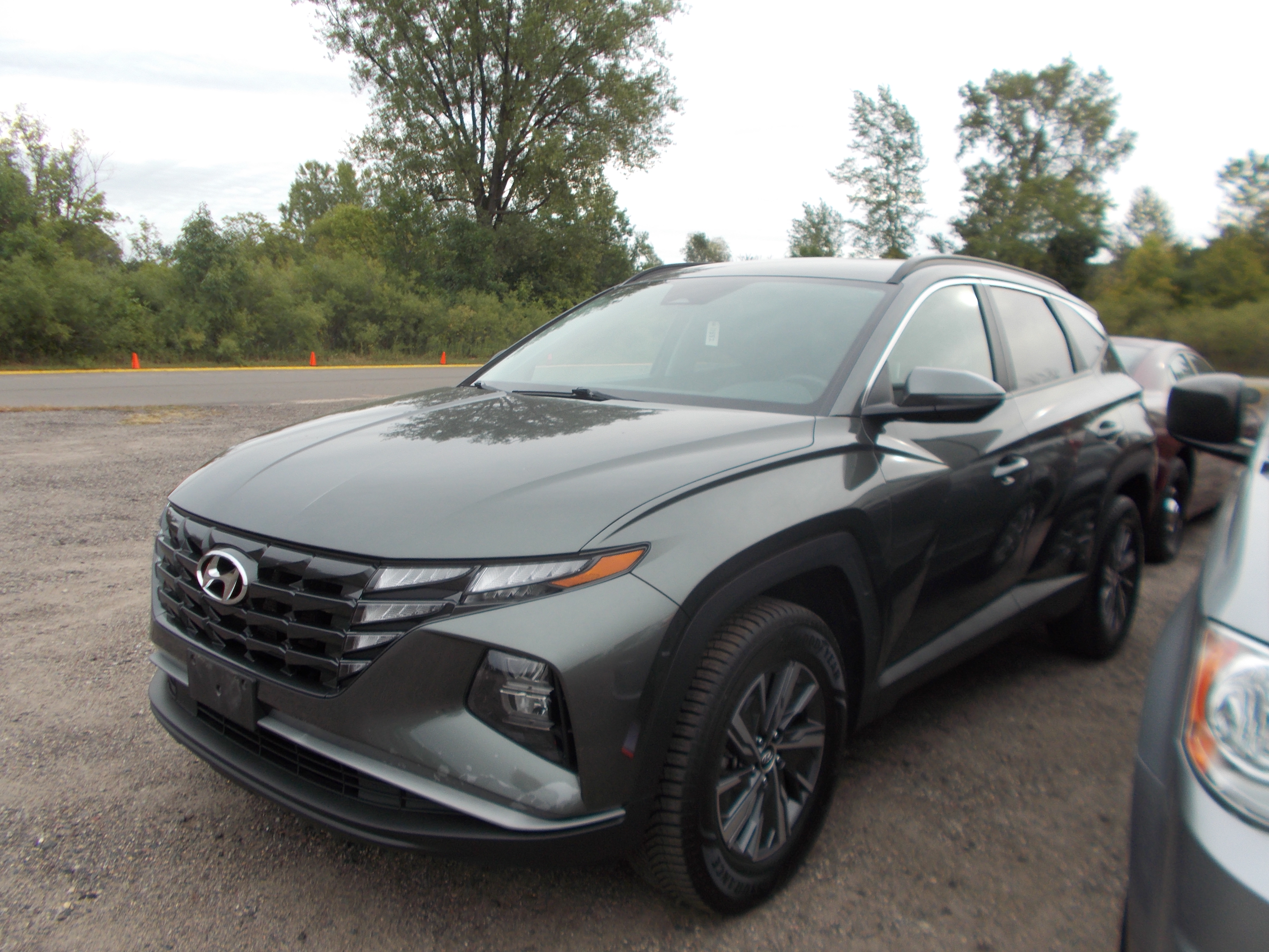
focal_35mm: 26
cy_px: 476
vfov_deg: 53.1
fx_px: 953
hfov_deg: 67.3
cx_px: 634
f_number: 3.2
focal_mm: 4.6
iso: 80
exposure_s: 1/125
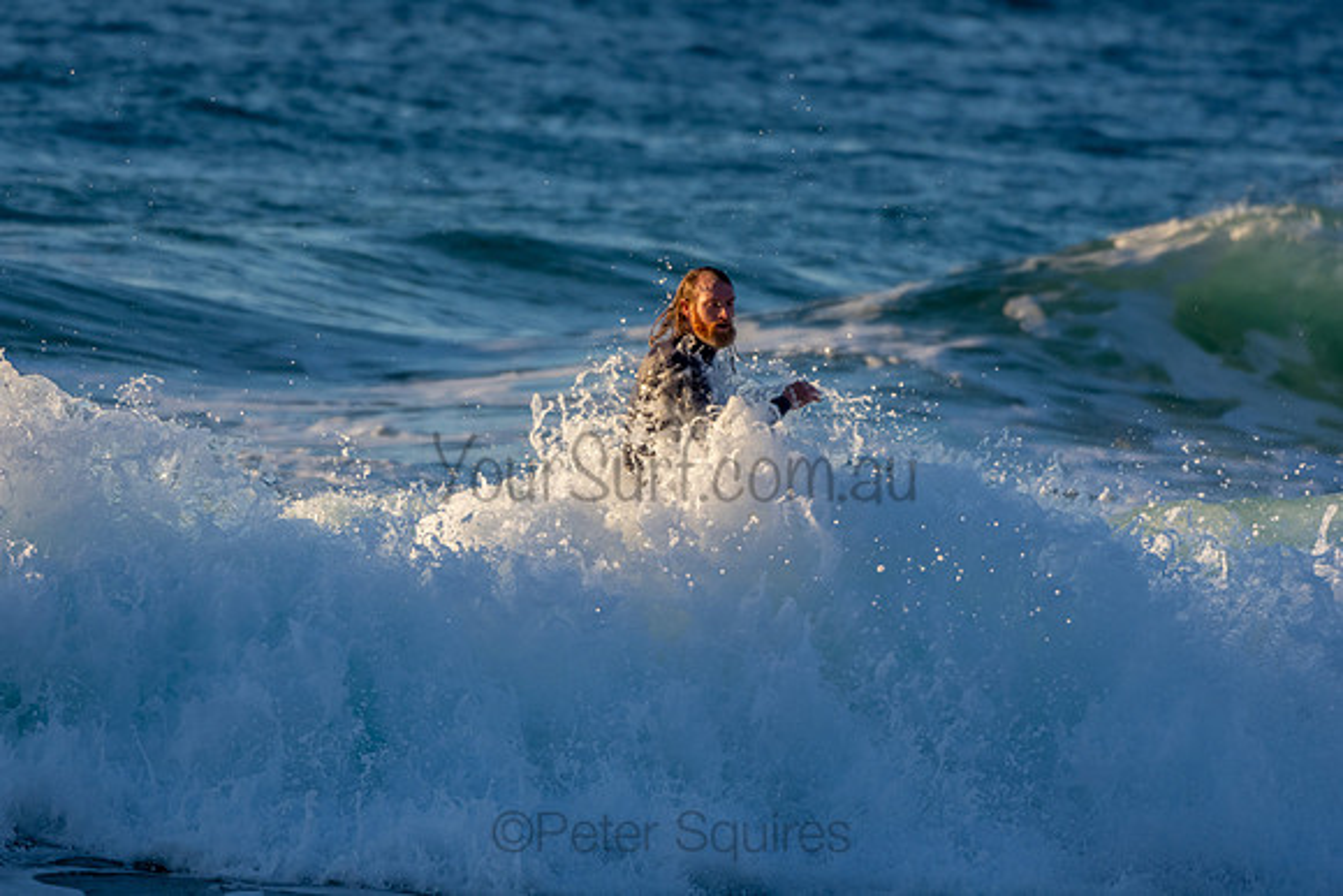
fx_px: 19589
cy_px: 448
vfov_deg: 2.6
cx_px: 672
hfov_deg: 3.9
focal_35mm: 525
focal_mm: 350
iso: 450
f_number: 5.6
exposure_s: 1/1250
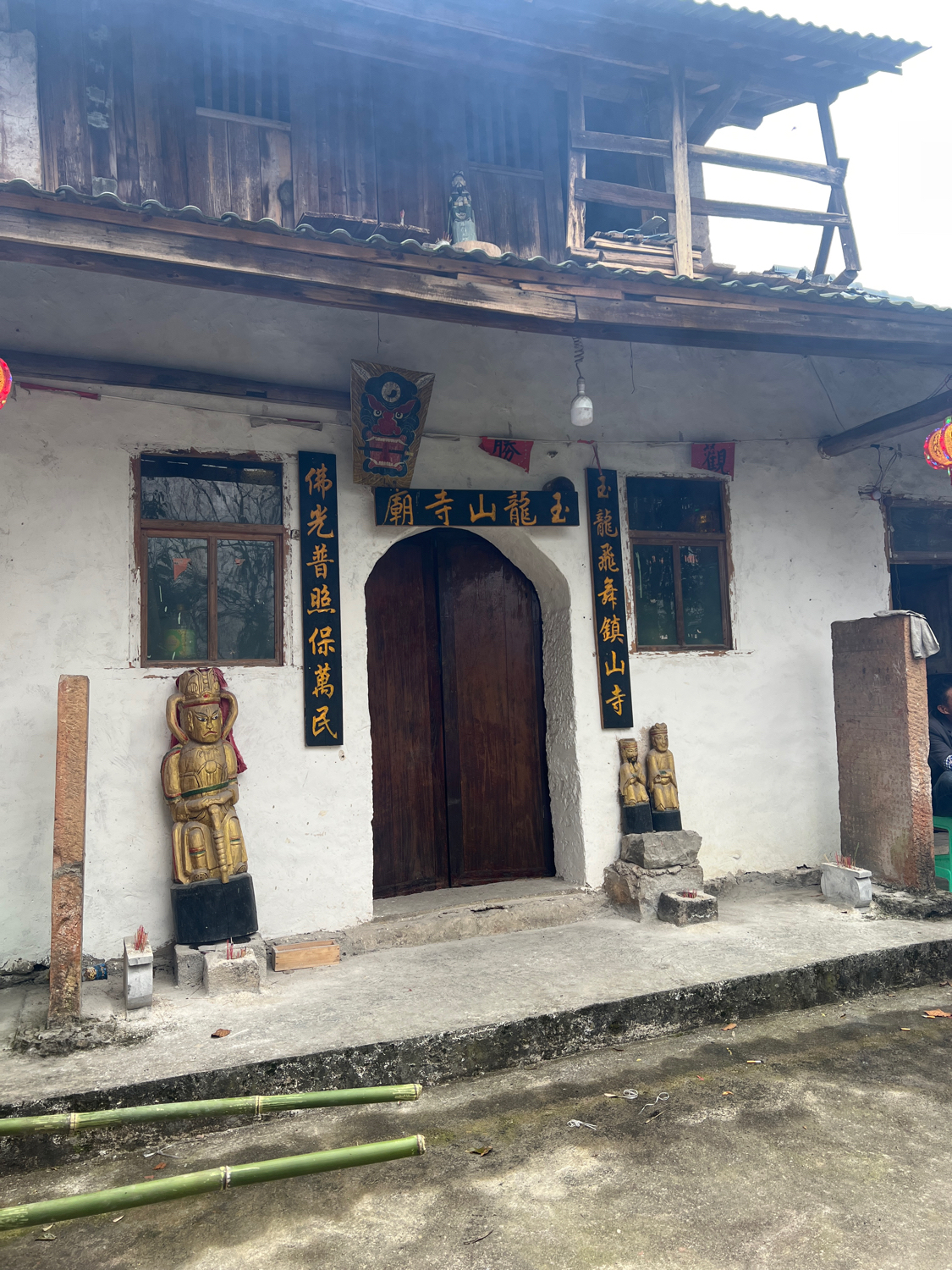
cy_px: 635
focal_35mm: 26
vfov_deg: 67.3
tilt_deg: +6.5
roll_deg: +4.1
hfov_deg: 53.1
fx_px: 953
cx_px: 476
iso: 32
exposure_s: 1/135
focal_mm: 5.7
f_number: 1.5
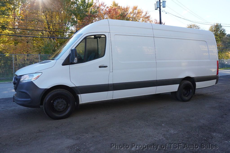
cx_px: 115
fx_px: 182
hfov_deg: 64.6
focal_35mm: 28
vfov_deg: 45.6
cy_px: 76
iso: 800
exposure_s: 1/250
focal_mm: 19
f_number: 9
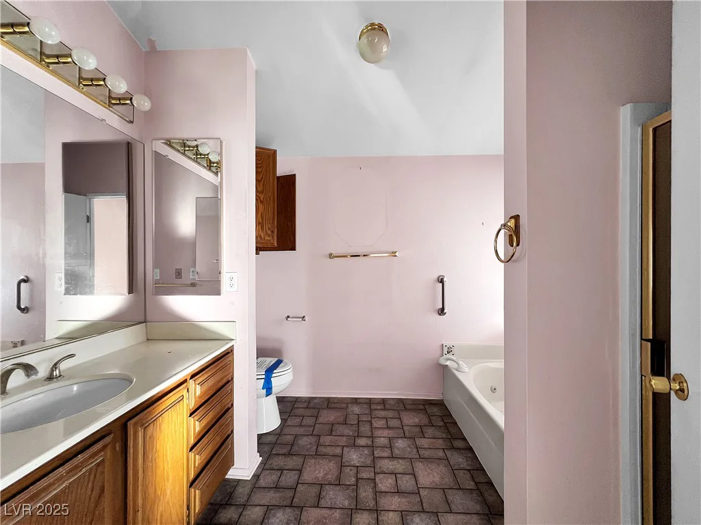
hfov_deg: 106.2
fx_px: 263
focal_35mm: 13
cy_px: 262
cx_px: 350
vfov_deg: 89.9
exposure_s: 1/99
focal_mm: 1.57
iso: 200
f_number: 1.8
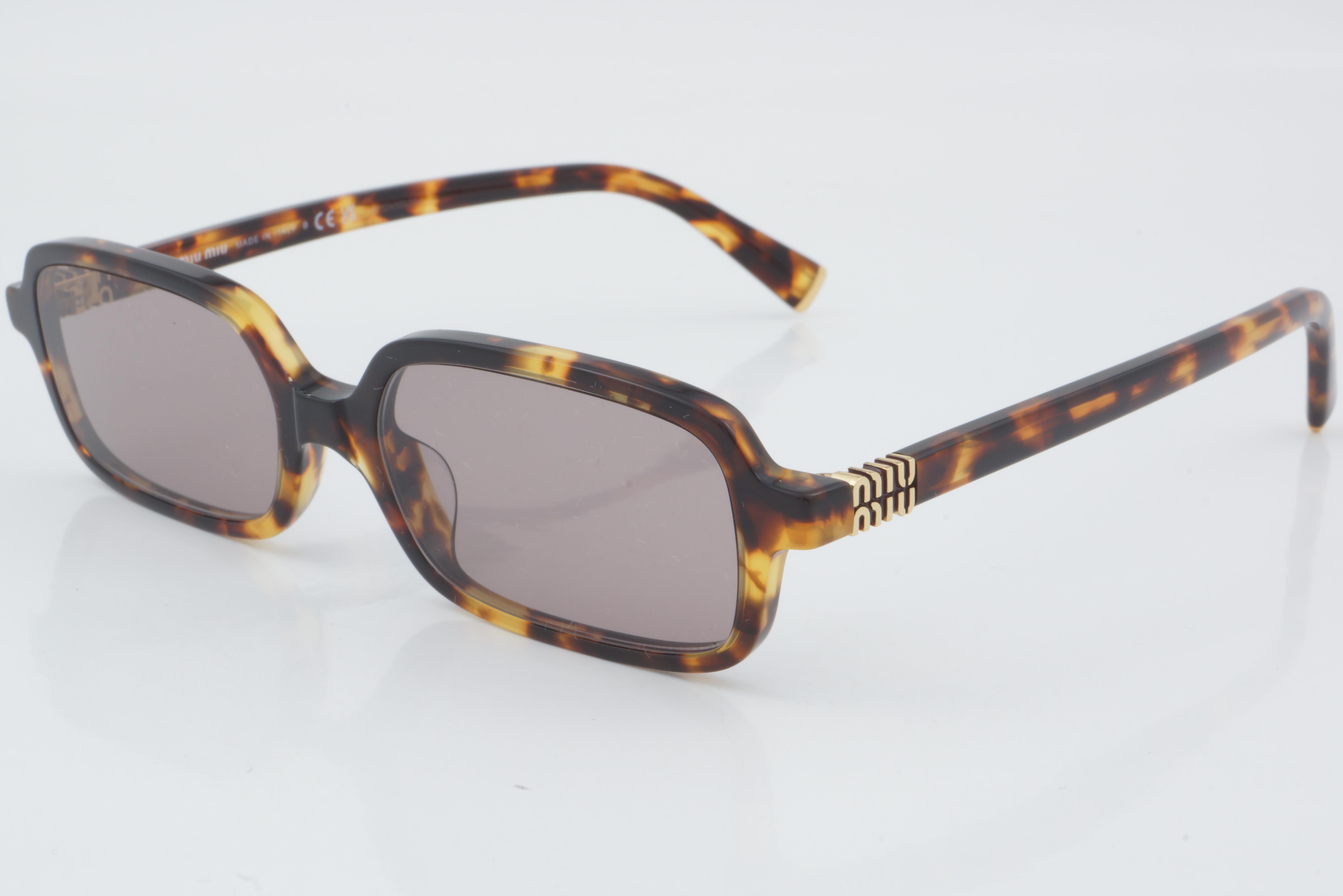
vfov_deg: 16.6
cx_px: 672
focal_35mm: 82
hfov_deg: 24.6
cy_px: 448
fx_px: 3077
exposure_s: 1/3
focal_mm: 55
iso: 100
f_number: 32
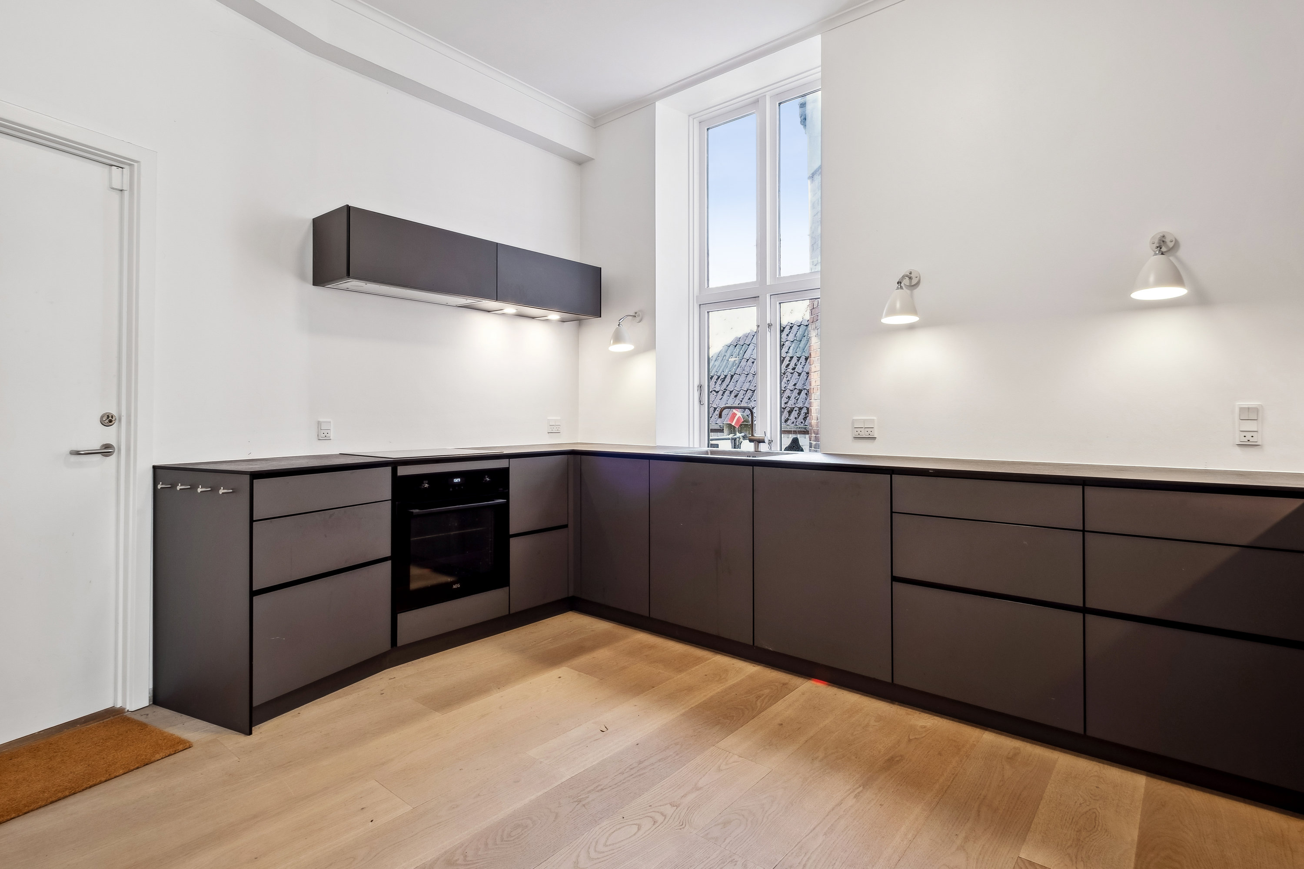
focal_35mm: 17
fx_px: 616
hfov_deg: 93.3
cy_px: 434
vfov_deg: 70.4
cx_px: 652
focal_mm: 11
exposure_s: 1/2
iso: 160
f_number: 10
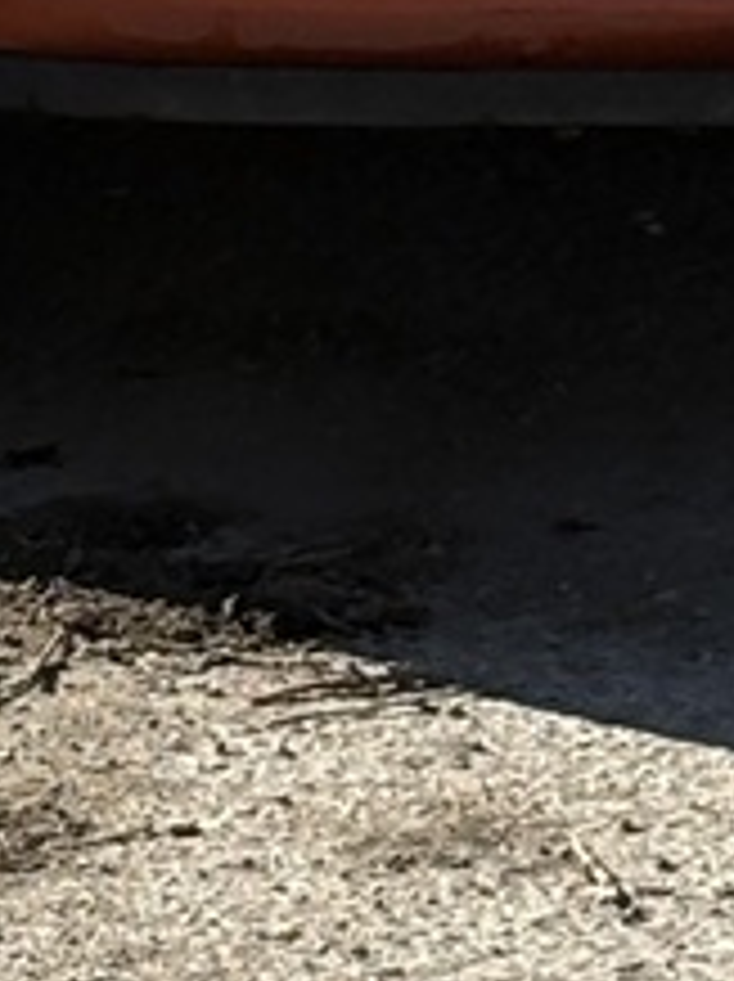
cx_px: -153
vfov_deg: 5.1
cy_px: -1004
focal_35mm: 382
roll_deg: +1.5
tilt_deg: -10.0
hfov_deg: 3.9
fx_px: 10821
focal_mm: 5.96
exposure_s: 1/2747
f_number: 1.6
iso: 50
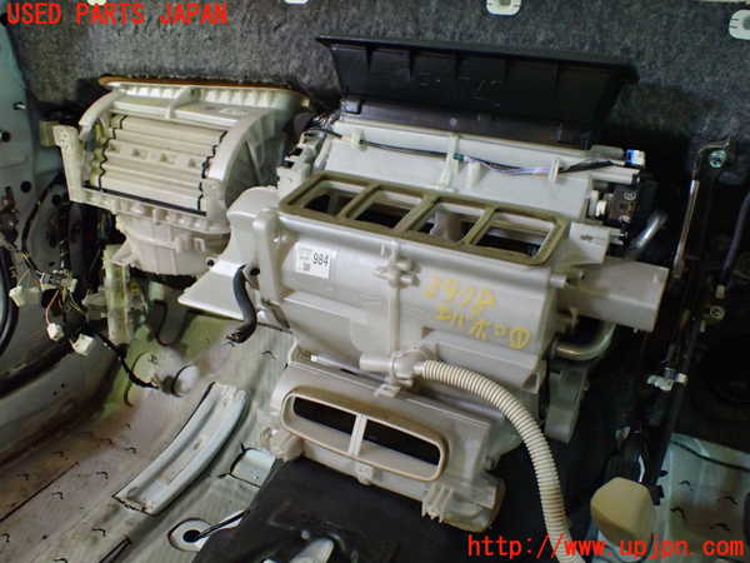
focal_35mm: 30
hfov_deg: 60.0
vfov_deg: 46.8
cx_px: 375
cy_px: 282
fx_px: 650
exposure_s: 1/60
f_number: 2.3
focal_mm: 5.4
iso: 800
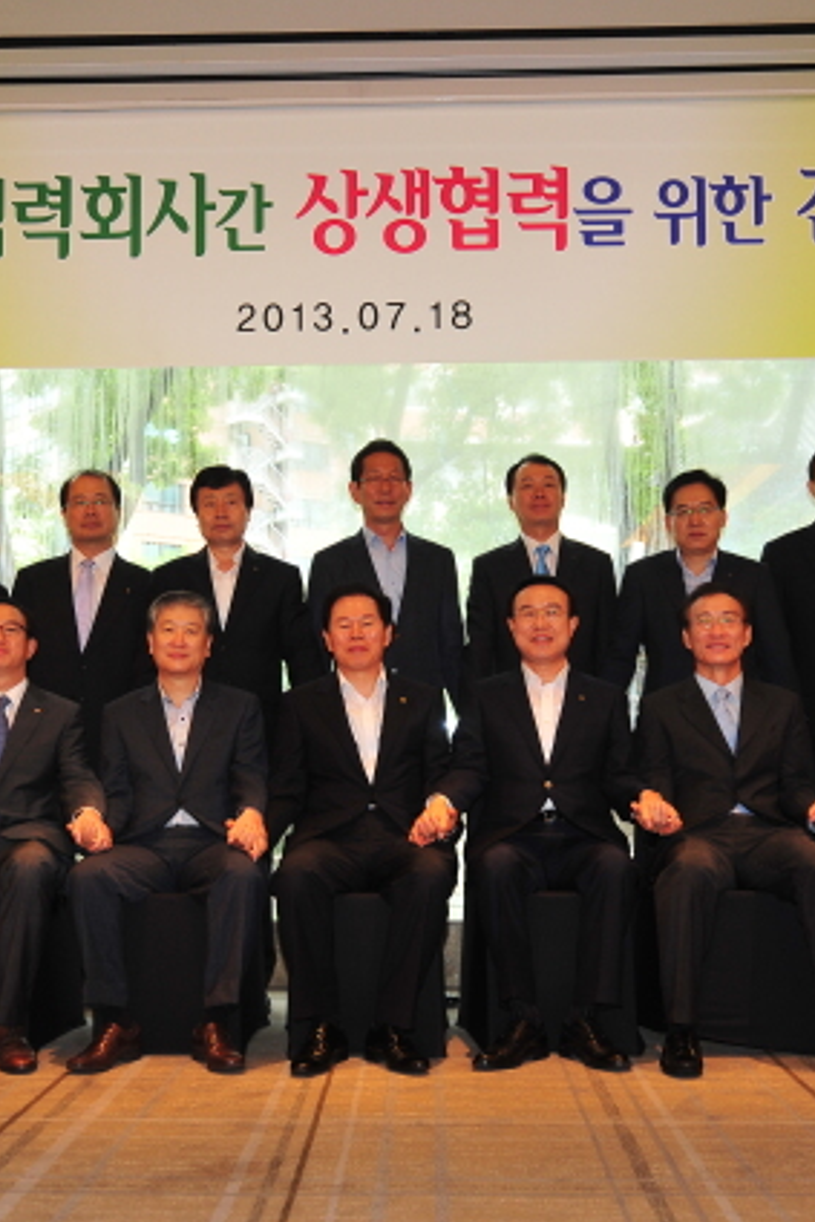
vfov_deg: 40.3
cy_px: 602
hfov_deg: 27.5
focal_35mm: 49
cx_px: 386
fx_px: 1662
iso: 1000
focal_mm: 32
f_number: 4.5
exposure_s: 1/60
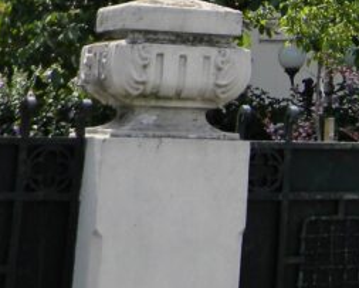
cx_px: 692
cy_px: -94
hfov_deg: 12.2
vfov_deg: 10.6
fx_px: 1510
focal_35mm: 142
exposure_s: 1/744
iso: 80
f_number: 3.7
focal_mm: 6.4
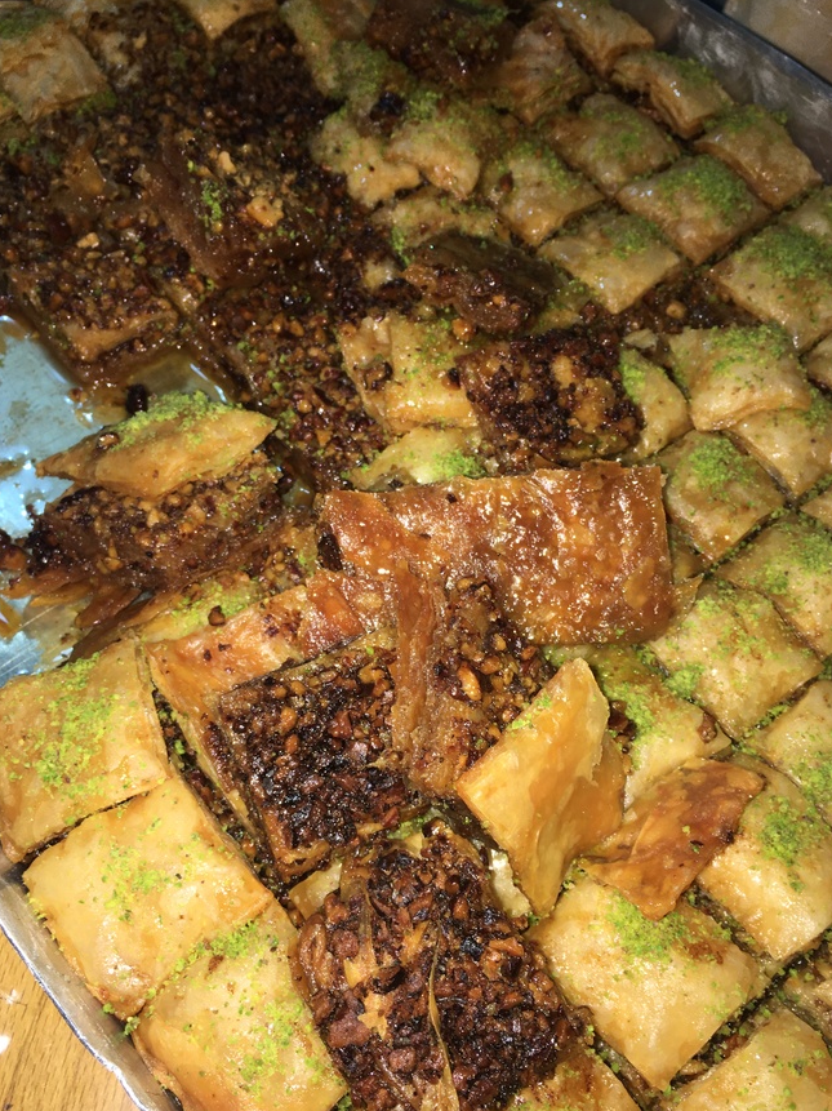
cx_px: 406
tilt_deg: -62.9
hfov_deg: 45.4
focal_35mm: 31
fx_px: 994
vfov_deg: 58.3
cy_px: 592
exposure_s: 1/33
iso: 32
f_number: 2.2
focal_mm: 4.15
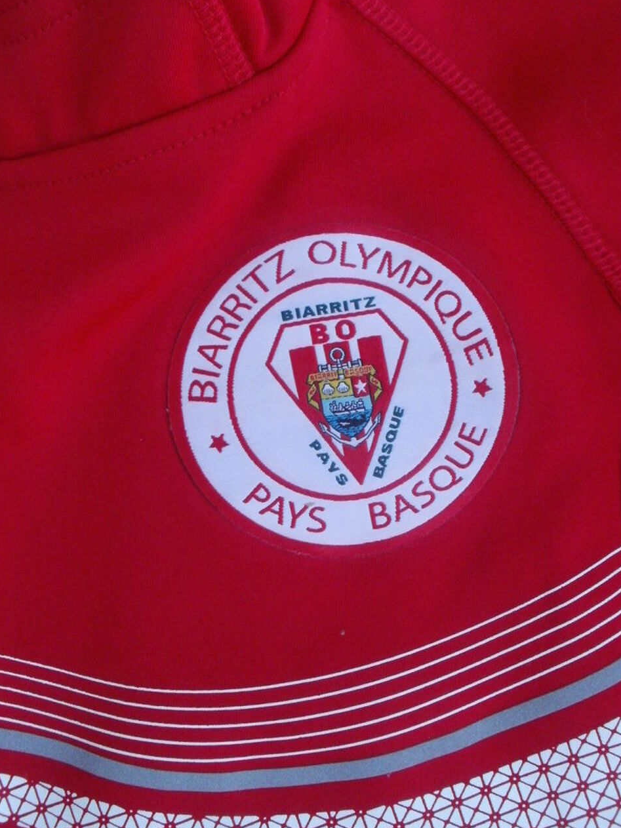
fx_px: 909
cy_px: 429
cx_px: 300
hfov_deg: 37.7
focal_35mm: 38
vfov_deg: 49.0
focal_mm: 6.3
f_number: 5.6
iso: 400
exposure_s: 1/100
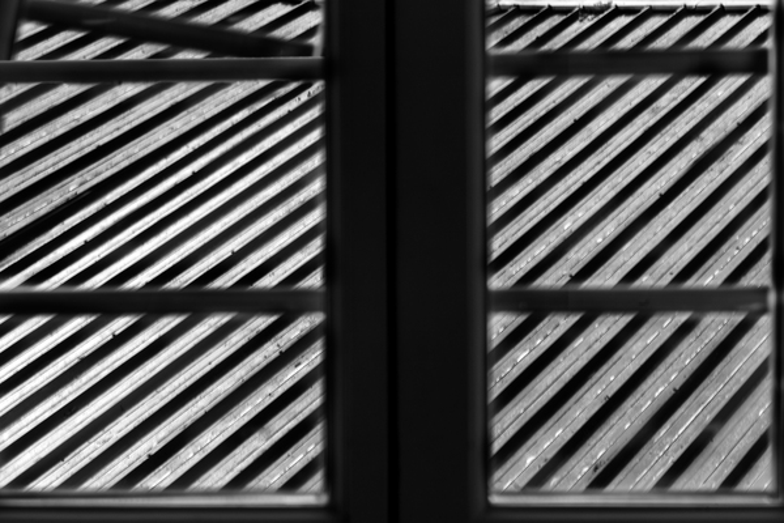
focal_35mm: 105
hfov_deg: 19.5
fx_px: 2286
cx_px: 392
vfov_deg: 13.0
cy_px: 262
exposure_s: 1/25
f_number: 13
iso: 100
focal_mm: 105
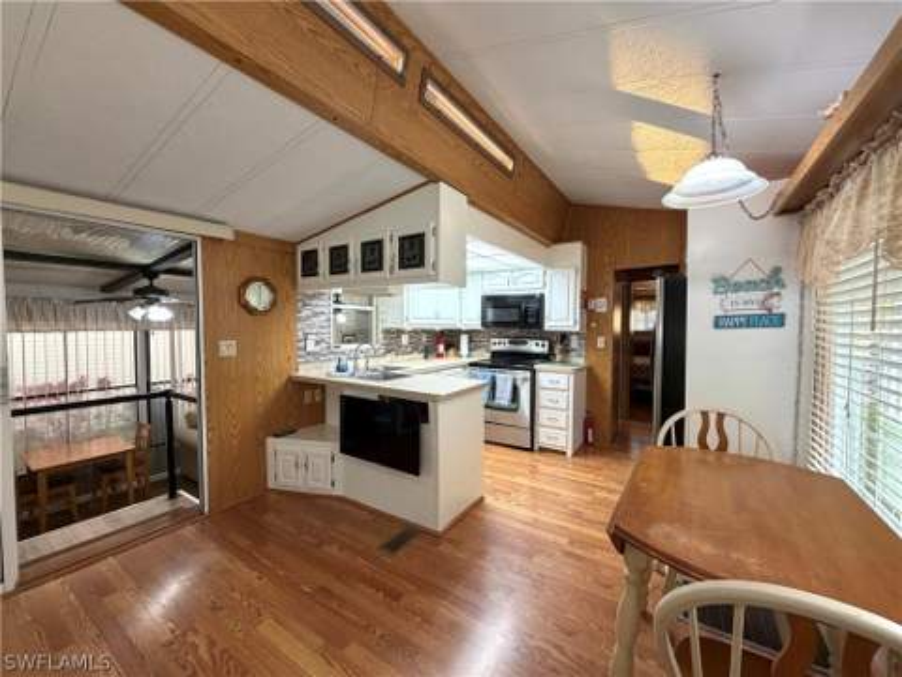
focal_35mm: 14
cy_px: 338
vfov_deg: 85.7
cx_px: 451
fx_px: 365
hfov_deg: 102.1
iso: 200
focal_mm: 2.22
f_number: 2.2
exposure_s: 1/60
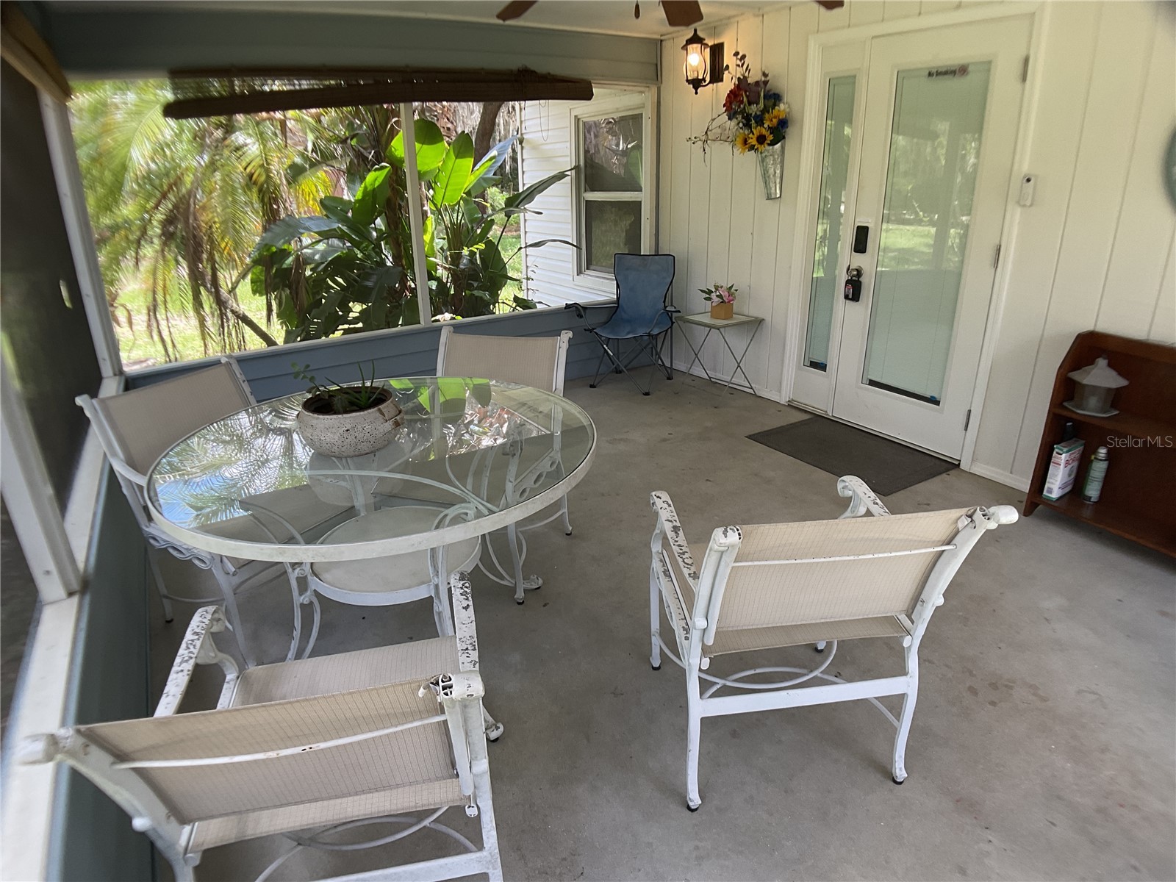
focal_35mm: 29
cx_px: 588
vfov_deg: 48.2
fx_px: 985
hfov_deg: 61.7
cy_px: 441
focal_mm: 3
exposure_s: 1/120
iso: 50
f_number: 1.8
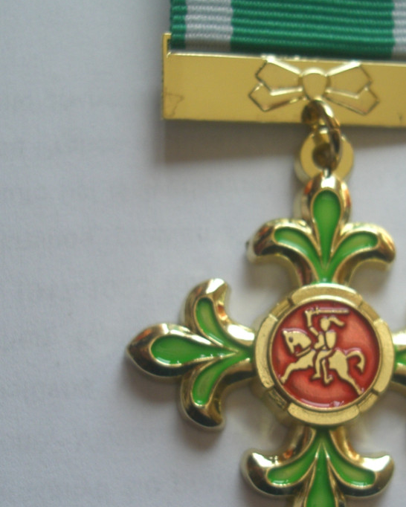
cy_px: 293
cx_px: 319
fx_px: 871
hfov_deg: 25.8
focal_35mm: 58
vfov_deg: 32.4
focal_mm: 6.3
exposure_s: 1/200
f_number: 3.1
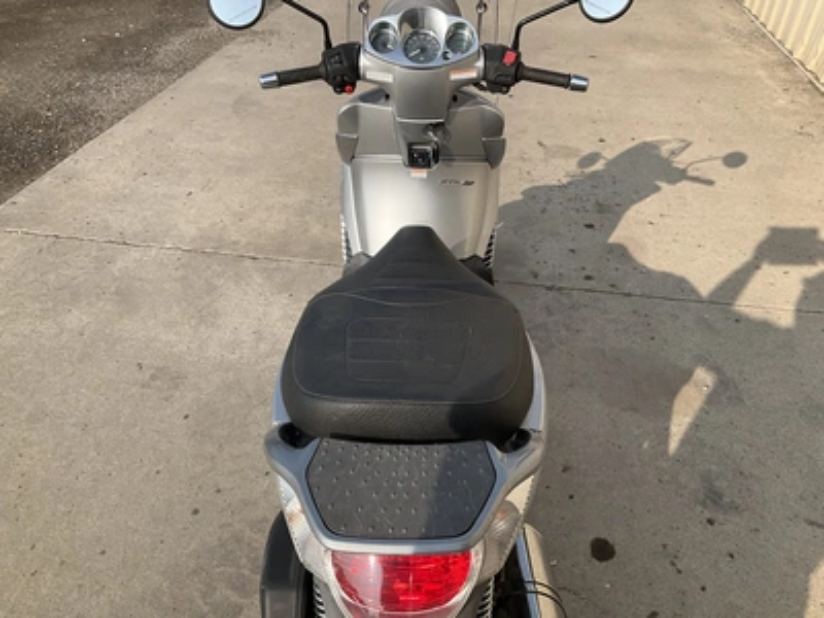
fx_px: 690
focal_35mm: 29
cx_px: 412
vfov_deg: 48.2
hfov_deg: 61.7
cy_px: 309
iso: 25
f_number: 1.8
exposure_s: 1/1279
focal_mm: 3
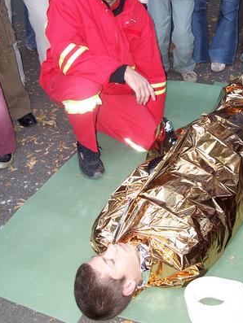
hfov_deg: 30.7
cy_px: 136
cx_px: 161
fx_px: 440
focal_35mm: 47
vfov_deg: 40.3
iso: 80
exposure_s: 1/60
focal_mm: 6
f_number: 2.8
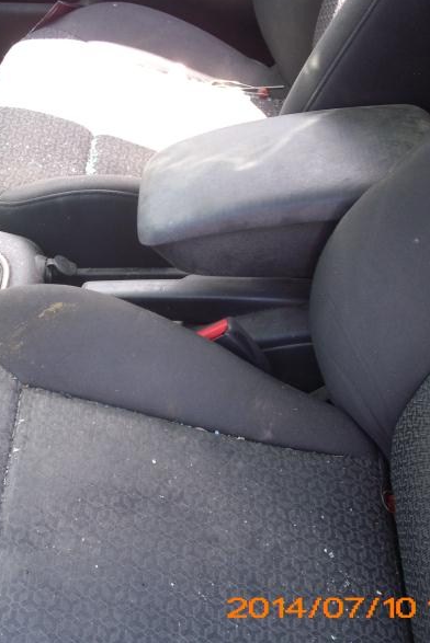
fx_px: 913
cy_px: 315
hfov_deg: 26.3
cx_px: 133
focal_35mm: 51
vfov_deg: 38.9
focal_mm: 6.3
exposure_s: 1/50
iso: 80
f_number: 3.1
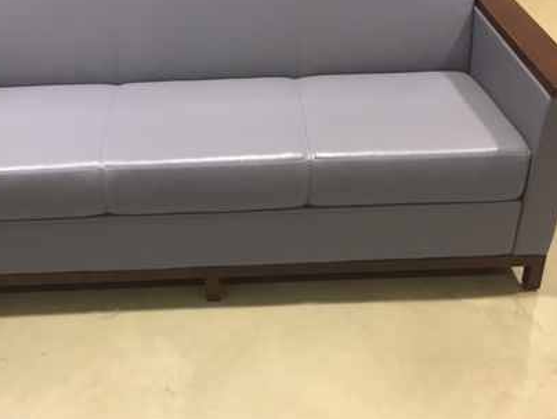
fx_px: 741
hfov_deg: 41.1
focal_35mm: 46
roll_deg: +1.4
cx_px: 229
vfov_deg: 31.6
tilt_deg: -36.2
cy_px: 192
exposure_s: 1/20
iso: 200
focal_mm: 4.15
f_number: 2.2
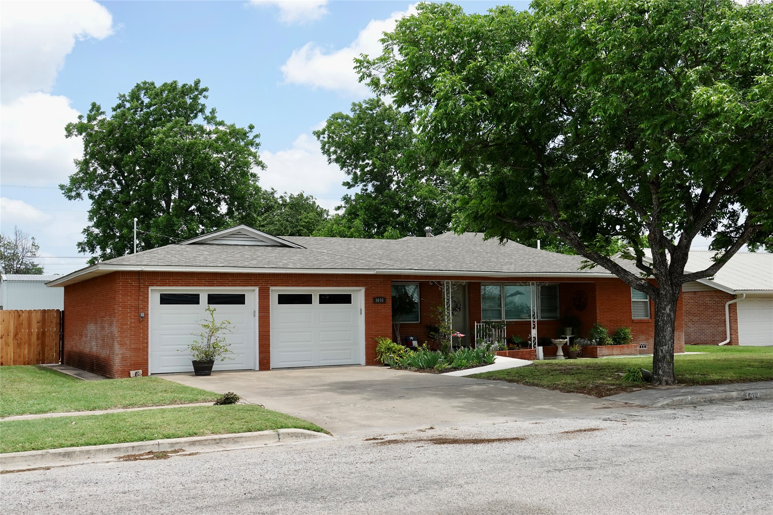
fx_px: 730
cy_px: 258
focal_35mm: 34
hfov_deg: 55.8
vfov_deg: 38.9
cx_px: 386
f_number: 4
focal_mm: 12.63
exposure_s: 1/640
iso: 100
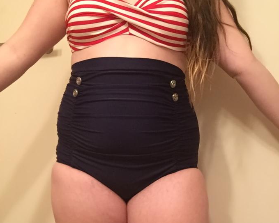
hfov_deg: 44.8
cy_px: 141
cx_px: 139
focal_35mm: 41
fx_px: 339
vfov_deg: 36.2
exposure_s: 1/17
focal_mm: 2.65
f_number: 2.2
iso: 320
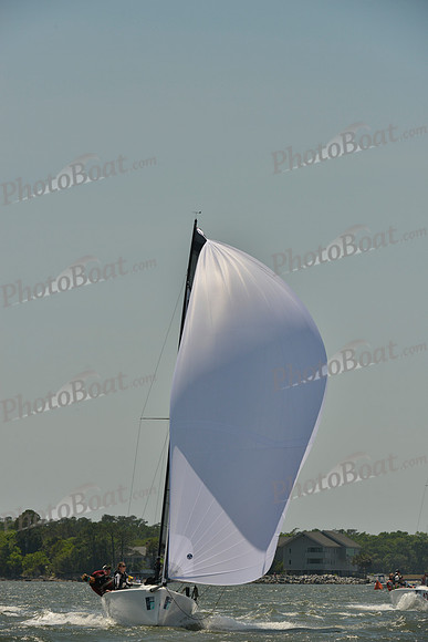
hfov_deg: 6.5
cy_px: 321
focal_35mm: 210
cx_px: 214
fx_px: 3742
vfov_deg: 9.8
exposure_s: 1/1600
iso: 280
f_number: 11
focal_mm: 210
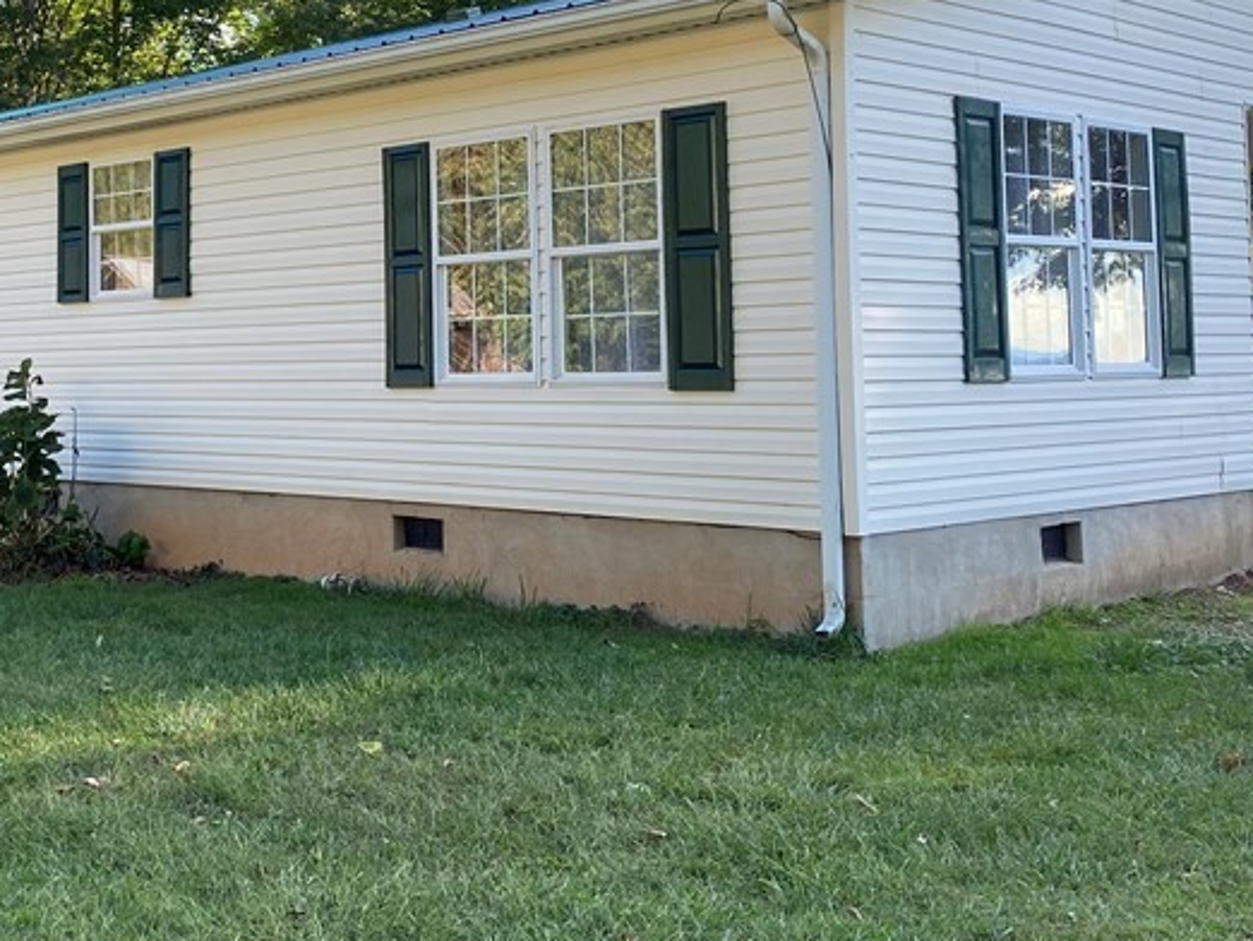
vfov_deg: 28.2
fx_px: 1847
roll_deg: +0.3
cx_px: 326
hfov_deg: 36.7
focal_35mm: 51
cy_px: 240
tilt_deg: +4.0
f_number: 1.8
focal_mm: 4.25
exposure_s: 1/557
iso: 32
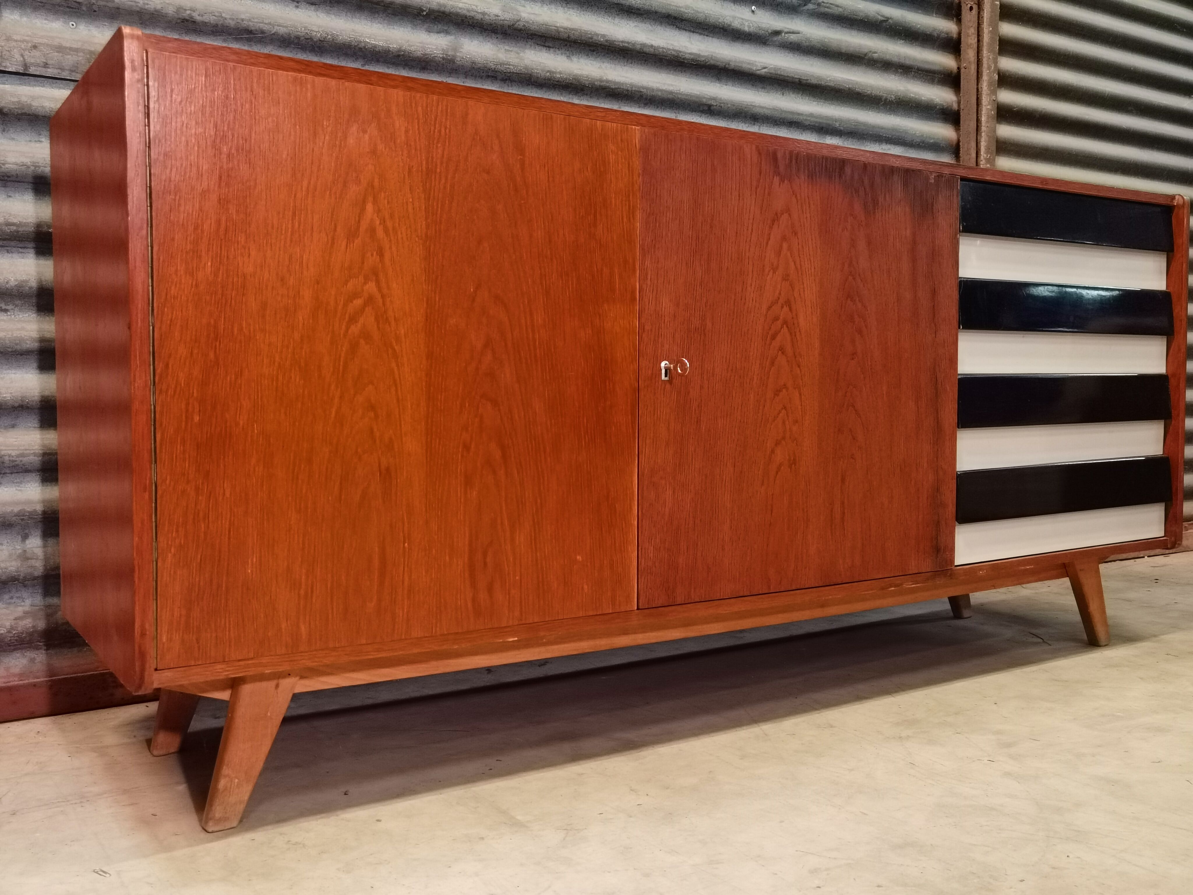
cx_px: 596
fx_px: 1103
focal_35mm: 32
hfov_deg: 56.8
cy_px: 448
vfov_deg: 44.2
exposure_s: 1/25
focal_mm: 6.71
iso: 500
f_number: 1.9
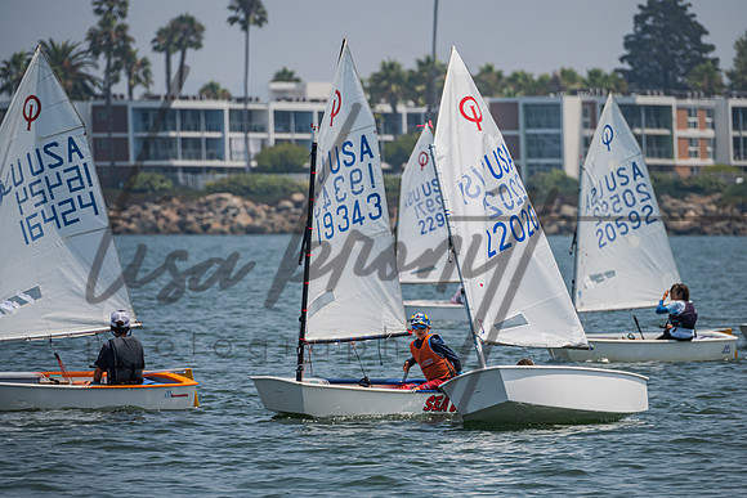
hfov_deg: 5.3
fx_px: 8058
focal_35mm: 388
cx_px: 412
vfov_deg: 3.5
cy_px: 249
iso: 320
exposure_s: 1/1600
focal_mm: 350
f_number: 8
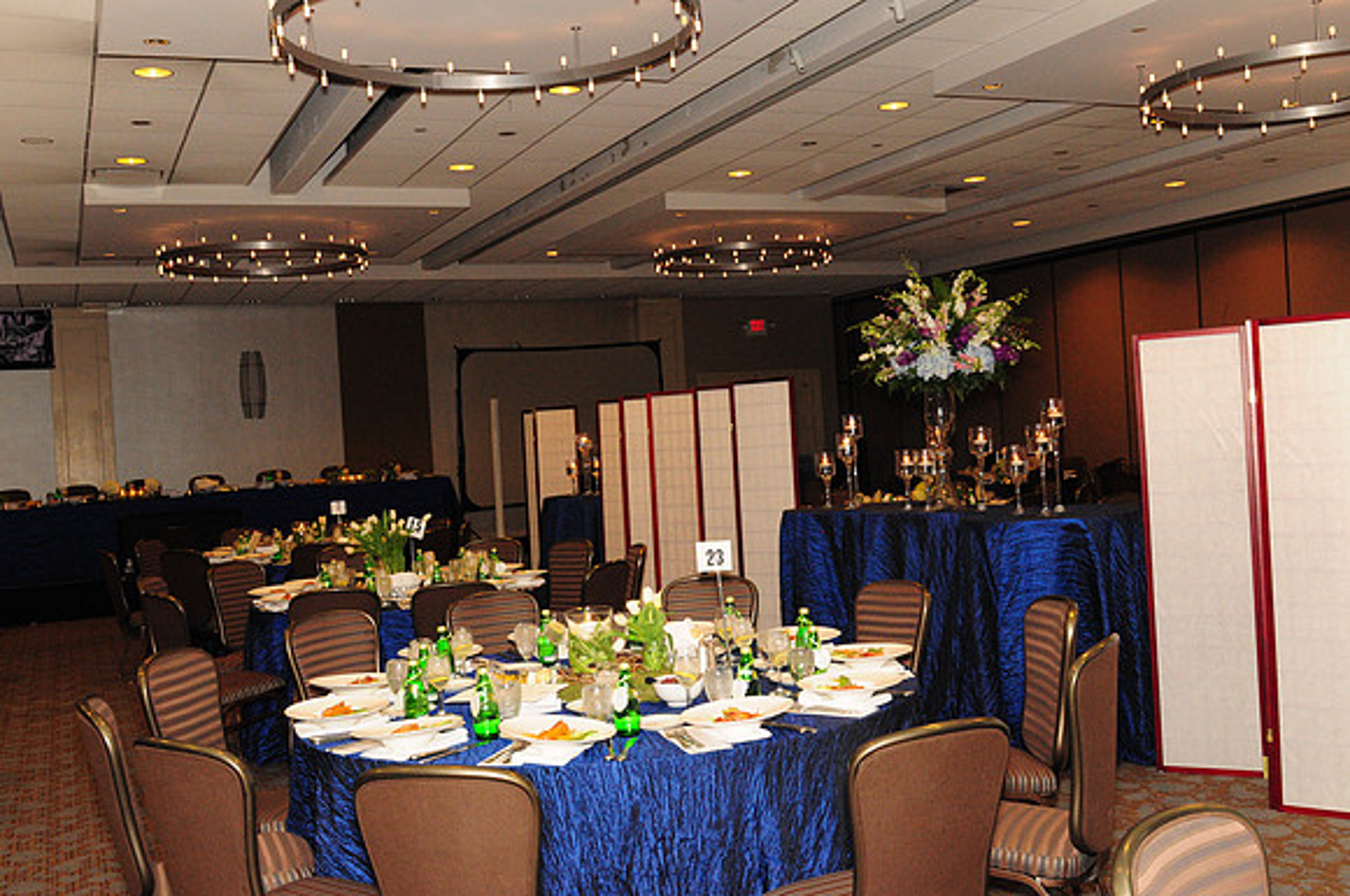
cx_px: 675
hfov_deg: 53.2
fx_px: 1348
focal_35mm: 36
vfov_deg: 36.8
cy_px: 448
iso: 1600
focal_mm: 24
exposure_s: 1/60
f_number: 7.1
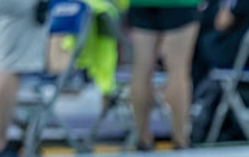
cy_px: 342
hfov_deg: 4.4
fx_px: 3200
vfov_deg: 2.8
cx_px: 503
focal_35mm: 471
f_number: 2.8
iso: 720
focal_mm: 97
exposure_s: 1/800
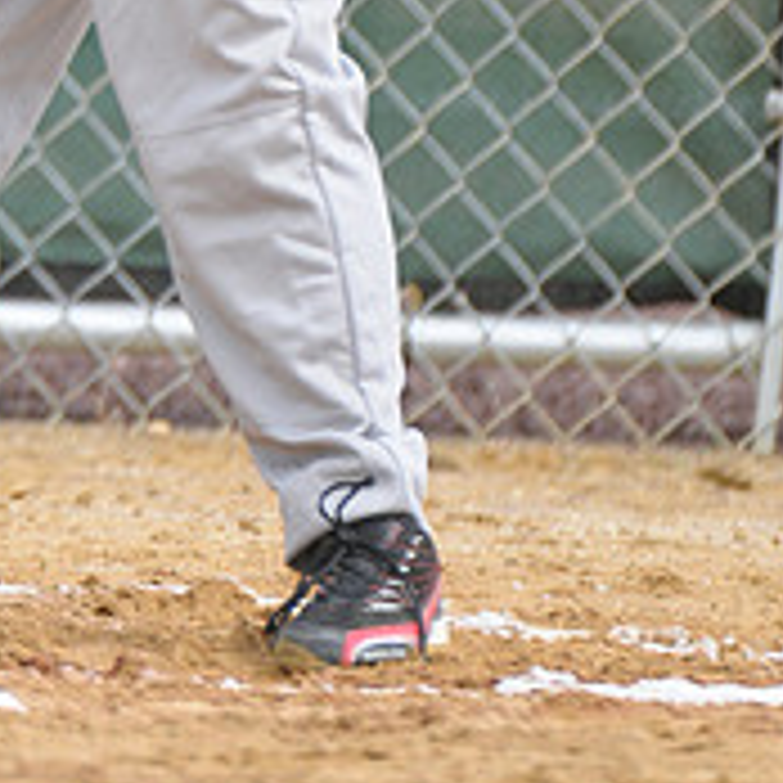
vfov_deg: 1.0
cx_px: 11
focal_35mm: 1701
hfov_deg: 1.0
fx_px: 43531
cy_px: -436
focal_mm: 400
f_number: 4
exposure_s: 1/1000
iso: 400
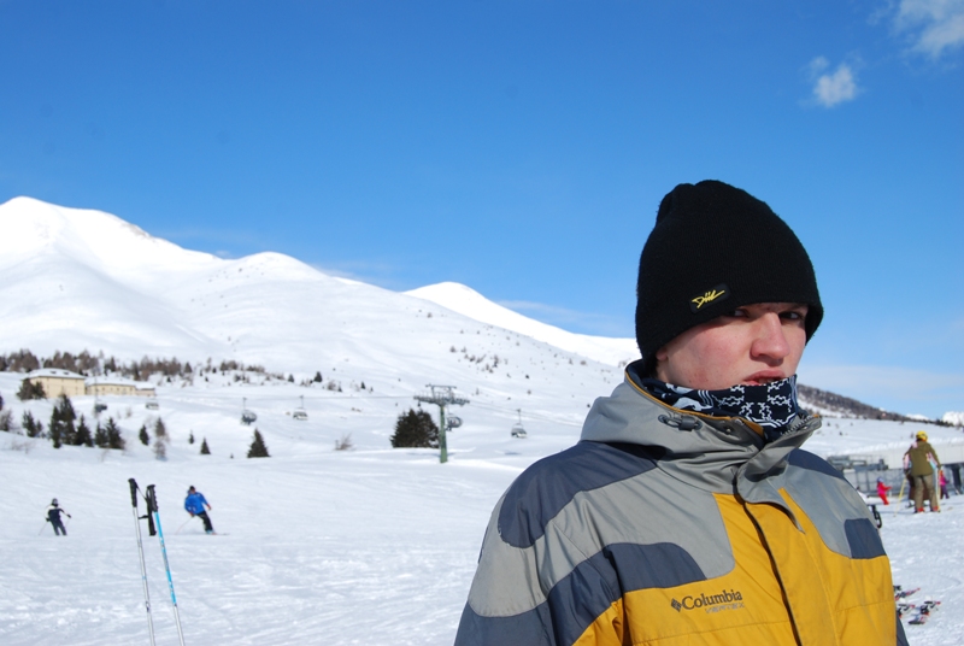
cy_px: 323
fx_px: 1046
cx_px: 482
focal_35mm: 39
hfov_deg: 49.5
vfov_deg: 34.3
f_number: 8
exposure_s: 1/250
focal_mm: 26
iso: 100
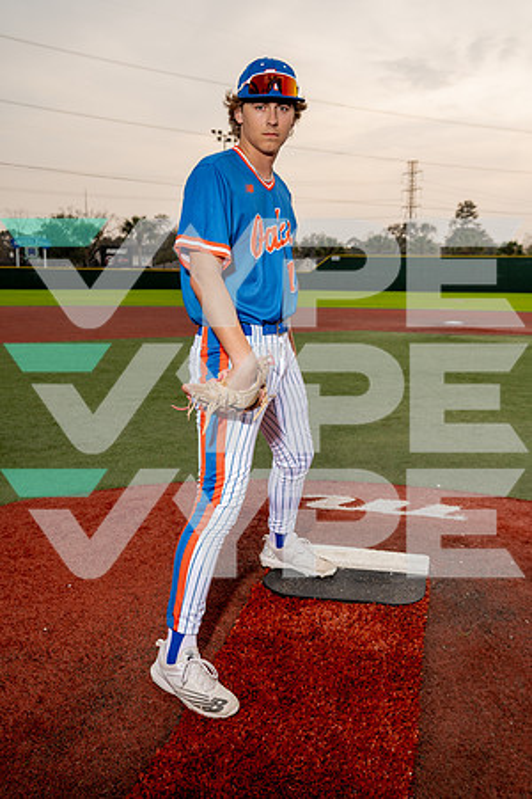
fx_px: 776
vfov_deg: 54.4
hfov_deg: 37.9
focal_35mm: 35
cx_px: 266
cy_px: 400
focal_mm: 35
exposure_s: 1/250
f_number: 5.6
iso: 250
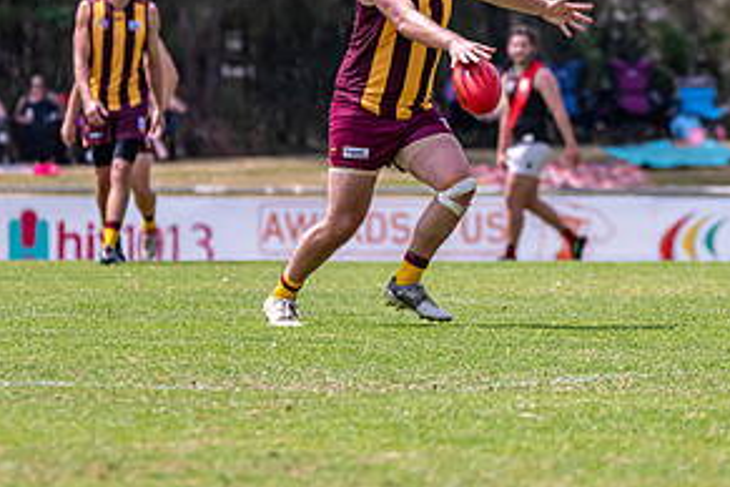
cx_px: 459
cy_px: 99
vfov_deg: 2.4
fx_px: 11476
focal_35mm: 566
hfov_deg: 3.6
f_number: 6.3
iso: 800
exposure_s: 1/2500
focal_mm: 260
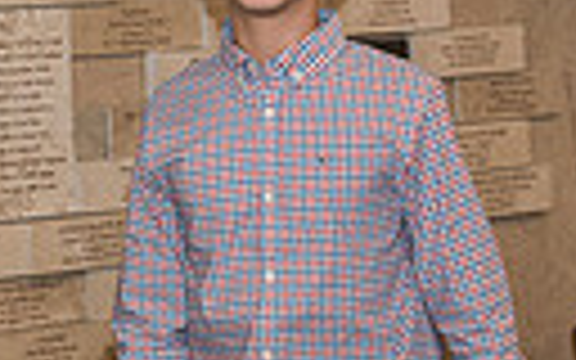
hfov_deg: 9.4
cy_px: 376
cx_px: 252
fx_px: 3485
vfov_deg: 5.9
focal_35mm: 222
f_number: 4
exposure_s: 1/125
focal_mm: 48
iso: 800
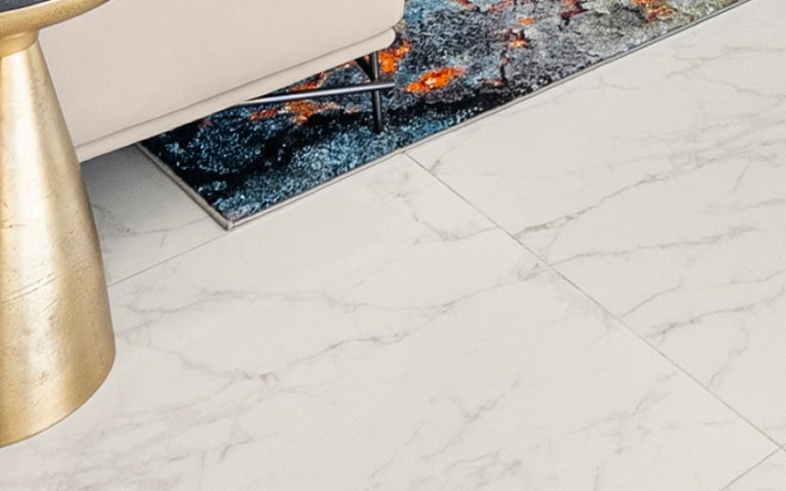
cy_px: -572
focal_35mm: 70
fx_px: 1499
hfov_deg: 25.8
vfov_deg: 14.4
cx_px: 976
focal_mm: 14
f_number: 8
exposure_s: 1/80
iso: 400
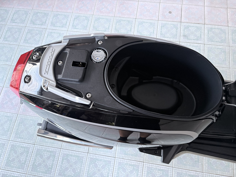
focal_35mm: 26
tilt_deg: -70.5
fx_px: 177
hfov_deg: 67.3
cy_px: 88
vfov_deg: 53.1
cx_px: 118
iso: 320
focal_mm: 5.96
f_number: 1.6
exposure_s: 1/60
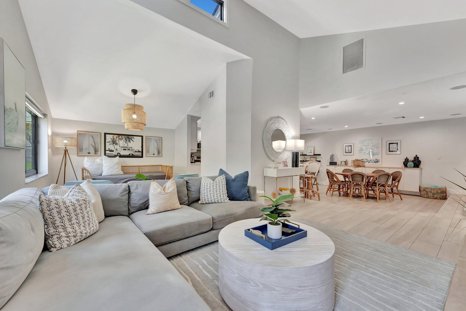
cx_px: 233
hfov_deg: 101.9
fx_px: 189
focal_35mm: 15
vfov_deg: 78.8
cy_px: 156
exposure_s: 1/5
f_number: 8
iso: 400
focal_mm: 14.6
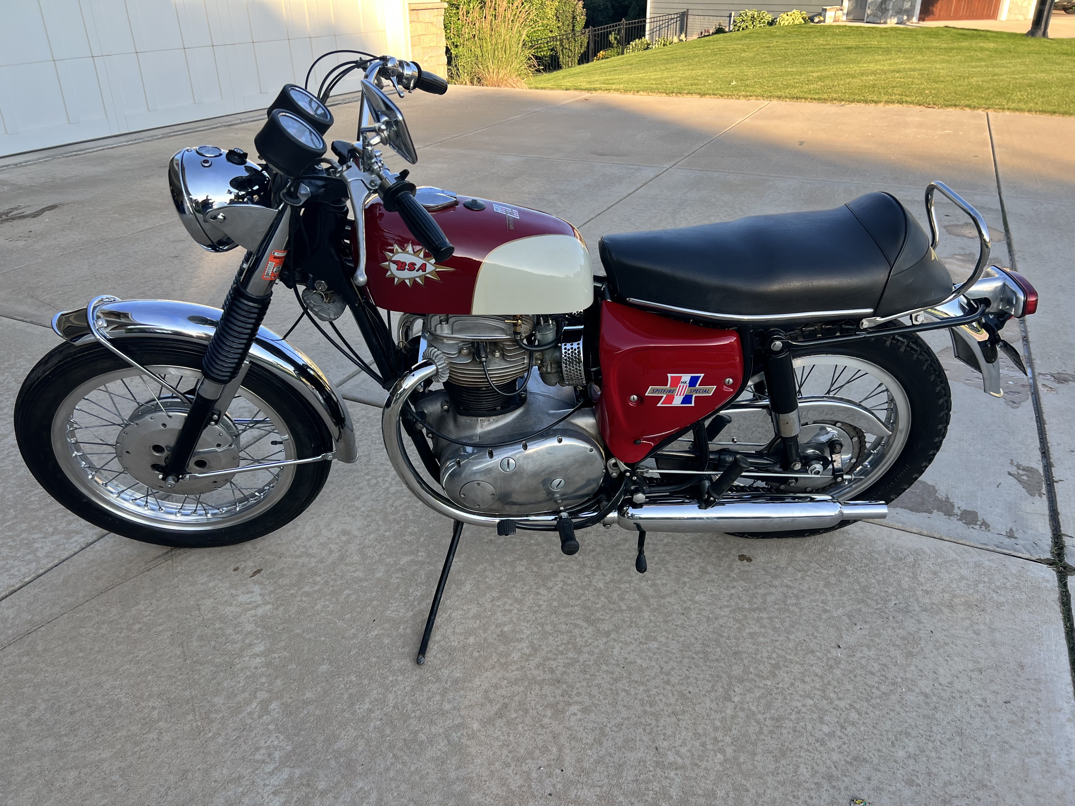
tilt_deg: -26.7
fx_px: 807
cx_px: 538
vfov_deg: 53.1
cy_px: 403
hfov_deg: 67.3
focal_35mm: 26
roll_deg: +1.9
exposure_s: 1/504
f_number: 1.5
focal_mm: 5.7
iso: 50
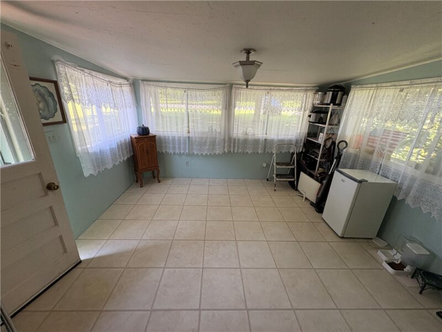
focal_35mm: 14
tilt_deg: -17.4
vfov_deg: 85.7
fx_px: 179
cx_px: 221
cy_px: 166
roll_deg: -0.5
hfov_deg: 102.1
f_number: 2.2
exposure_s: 1/99
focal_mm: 2.22
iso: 200
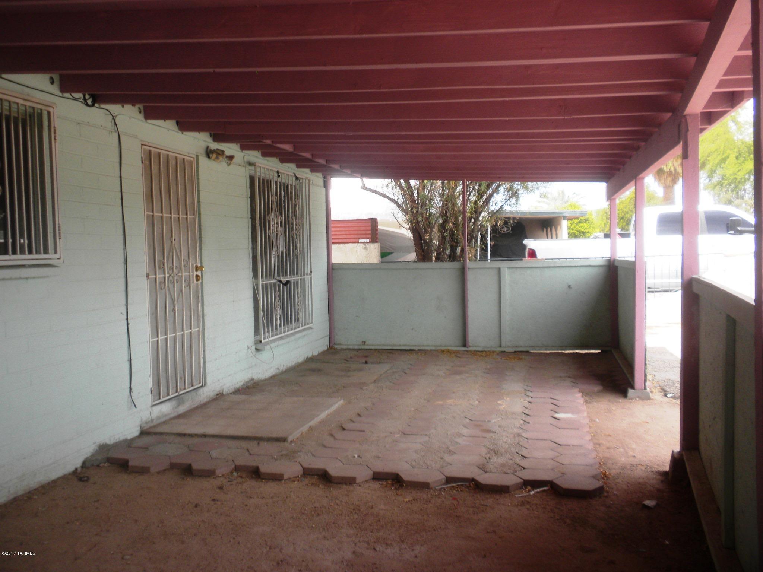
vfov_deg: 38.7
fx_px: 816
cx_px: 382
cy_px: 286
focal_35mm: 37
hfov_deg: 50.1
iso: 64
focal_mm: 6.6
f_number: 3.5
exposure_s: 1/208
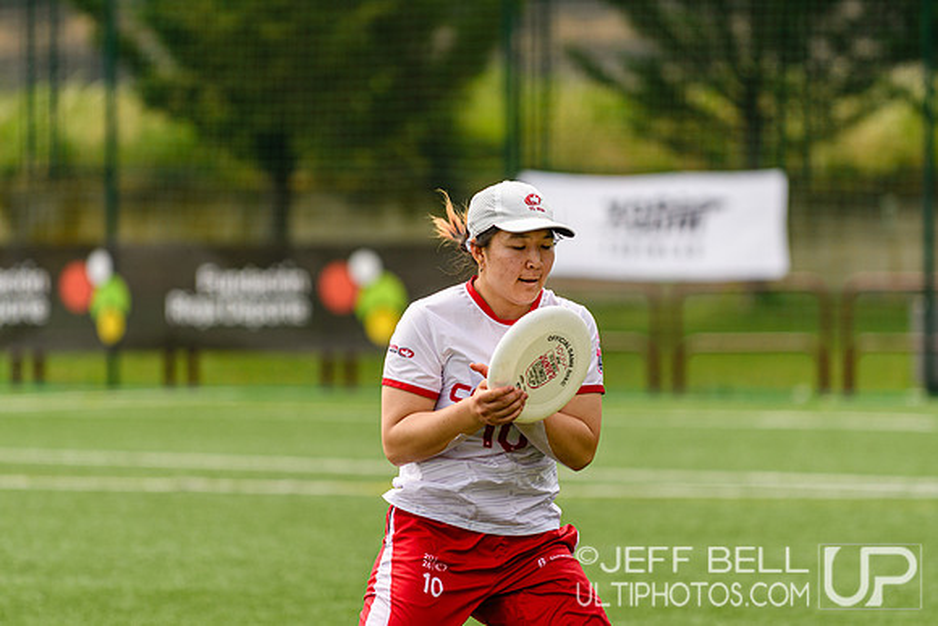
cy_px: 313
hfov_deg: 6.9
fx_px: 7818
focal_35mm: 300
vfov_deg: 4.6
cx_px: 469
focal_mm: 200
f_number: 3.2
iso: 125
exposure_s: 1/1600
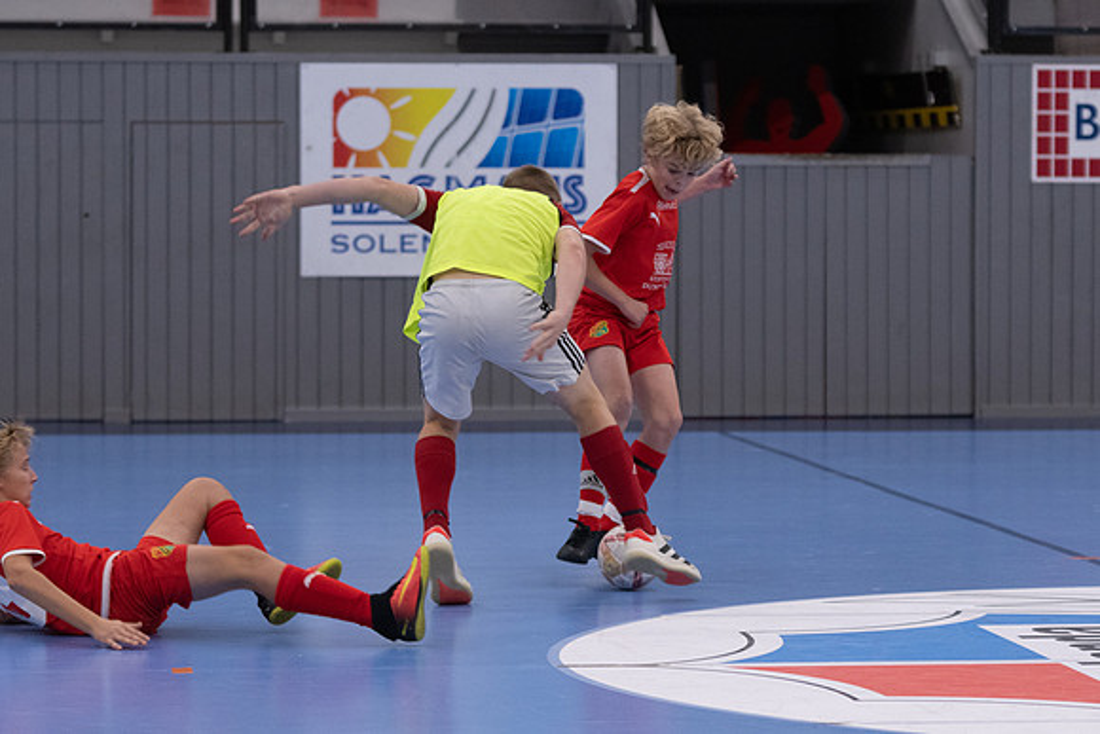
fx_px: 4641
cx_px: 550
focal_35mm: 152
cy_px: 367
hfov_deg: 13.5
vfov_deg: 9.0
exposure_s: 1/400
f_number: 3.2
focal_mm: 95
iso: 1800
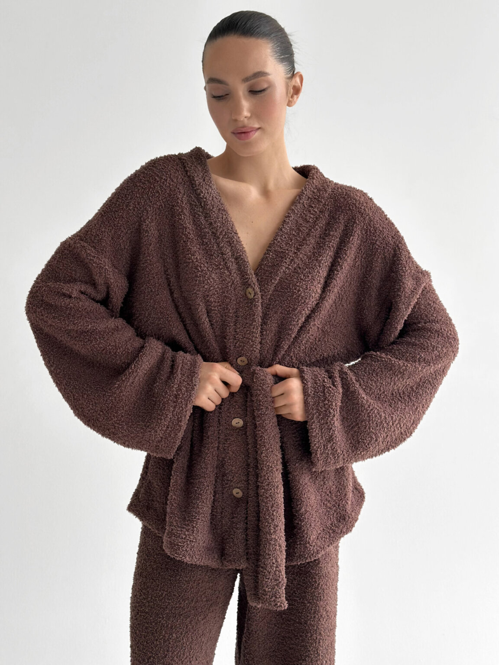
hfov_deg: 30.3
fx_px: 923
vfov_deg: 39.7
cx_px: 250
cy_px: 332
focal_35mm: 48
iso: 125
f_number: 1.8
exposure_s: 1/120
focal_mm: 6.86
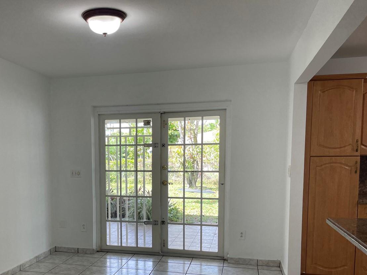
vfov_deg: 39.0
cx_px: 117
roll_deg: +0.5
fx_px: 382
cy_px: 193
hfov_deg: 50.3
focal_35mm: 36
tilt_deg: -6.2
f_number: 1.6
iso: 40
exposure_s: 1/120
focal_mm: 5.1
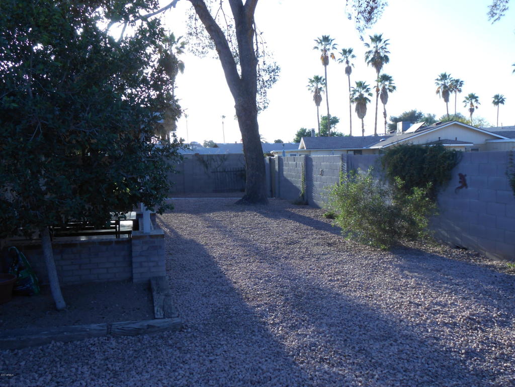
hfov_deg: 60.0
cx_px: 258
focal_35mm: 30
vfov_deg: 46.8
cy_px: 194
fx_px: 446
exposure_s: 1/200
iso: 80
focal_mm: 5.3
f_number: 3.8
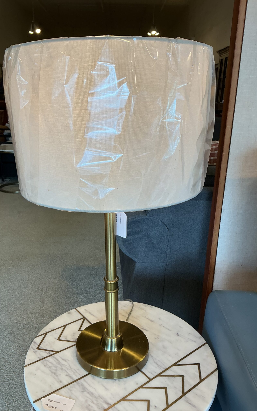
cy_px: 206
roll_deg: -2.5
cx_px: 115
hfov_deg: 40.6
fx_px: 347
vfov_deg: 61.2
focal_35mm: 31
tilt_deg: -17.1
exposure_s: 1/120
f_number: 1.8
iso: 40
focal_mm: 3
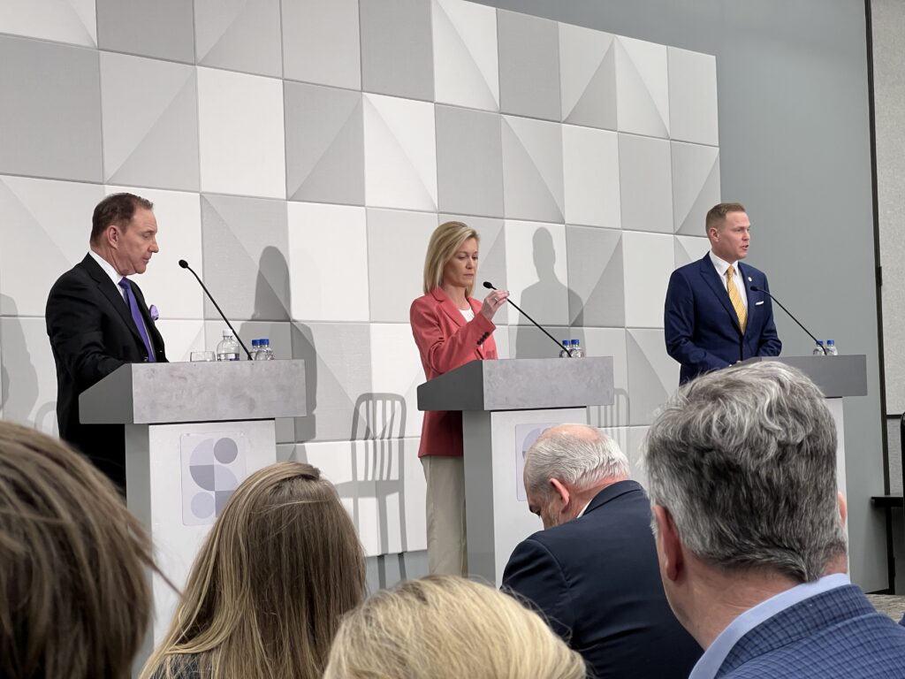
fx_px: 2013
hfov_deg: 25.3
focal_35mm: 77
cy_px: 340
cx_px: 452
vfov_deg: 19.1
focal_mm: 9
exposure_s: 1/100
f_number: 2.8
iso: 125
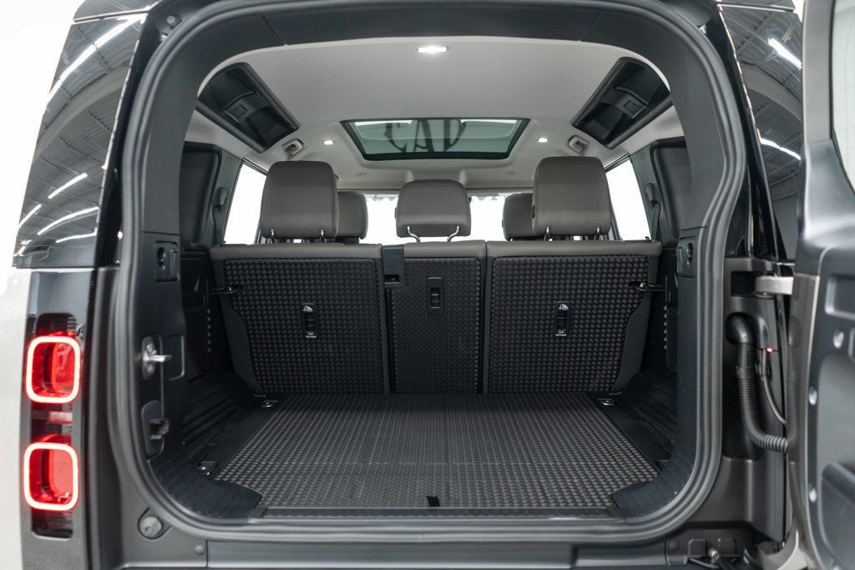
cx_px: 428
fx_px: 665
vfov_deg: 46.4
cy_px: 285
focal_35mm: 28
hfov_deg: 65.5
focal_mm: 28
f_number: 3.2
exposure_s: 1/50
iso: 1250
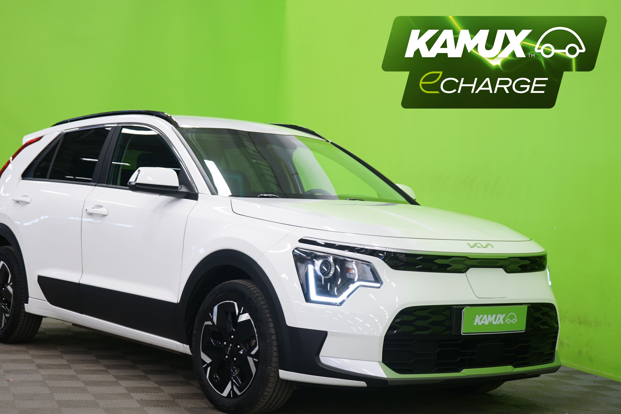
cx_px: 276
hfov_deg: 32.4
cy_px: 232
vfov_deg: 21.9
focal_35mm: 62
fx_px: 1069
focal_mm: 53
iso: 400
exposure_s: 1/8
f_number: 5
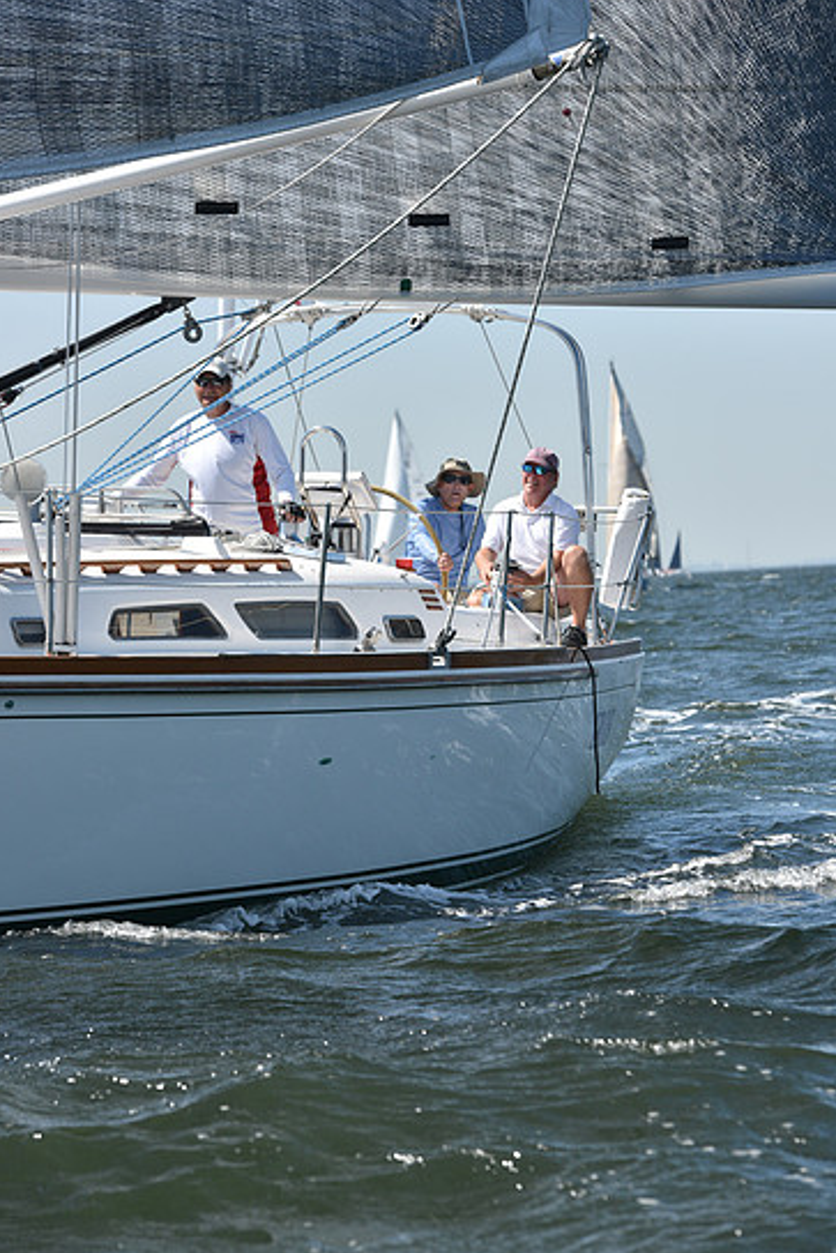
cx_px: 418
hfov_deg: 9.5
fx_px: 5012
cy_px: 615
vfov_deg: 14.2
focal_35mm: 144
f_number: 6.3
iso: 250
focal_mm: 135
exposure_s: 1/1250
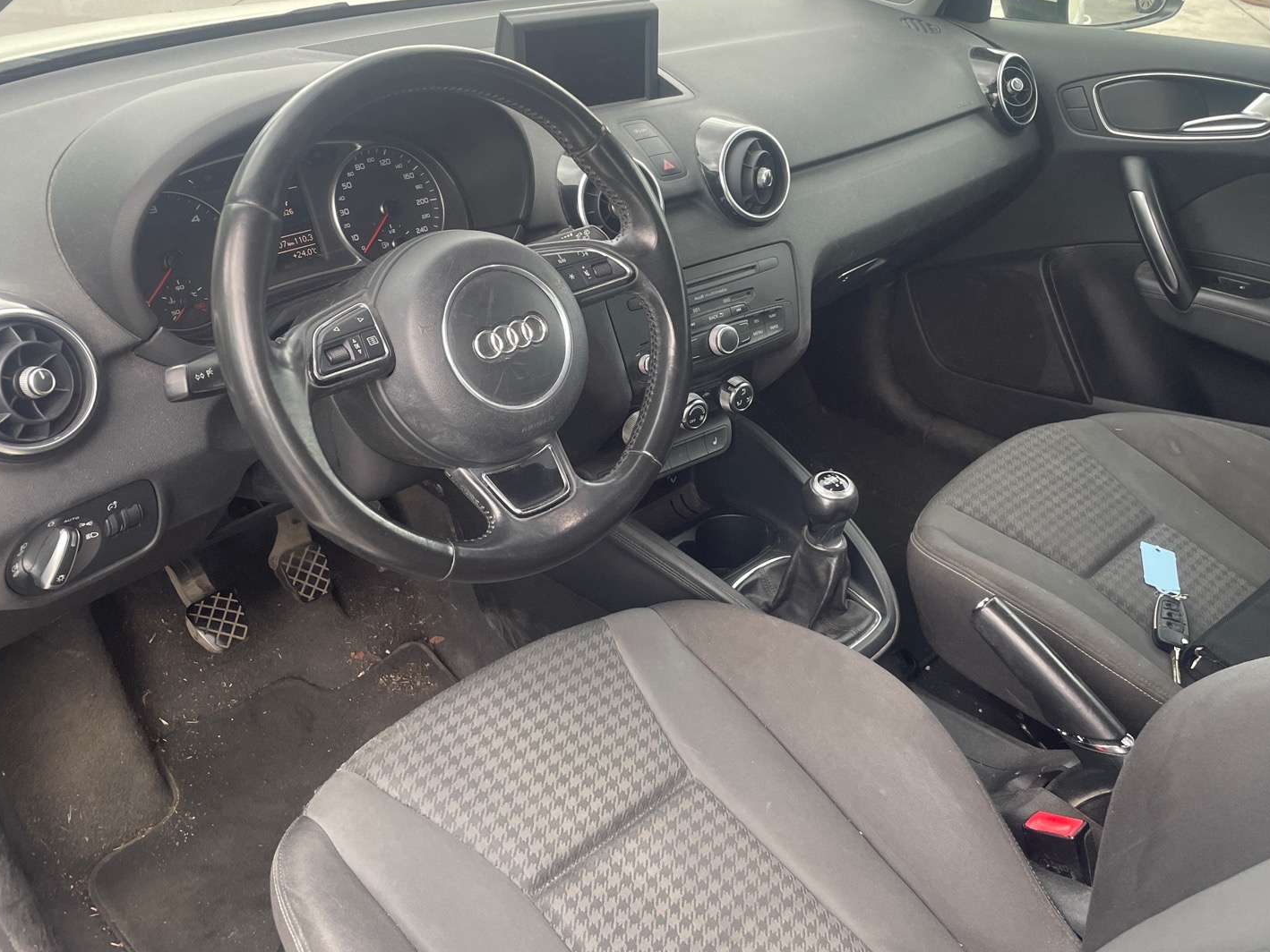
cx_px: 697
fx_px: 1211
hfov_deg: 55.2
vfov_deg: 42.9
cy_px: 439
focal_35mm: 33
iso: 100
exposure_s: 1/121
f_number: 1.6
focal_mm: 4.2
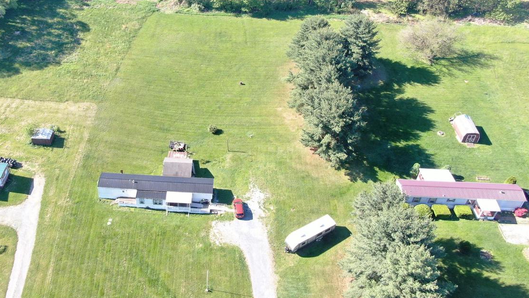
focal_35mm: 34
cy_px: 115
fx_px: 477
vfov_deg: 34.5
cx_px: 190
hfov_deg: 57.1
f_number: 2.8
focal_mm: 4.39
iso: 100
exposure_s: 1/200
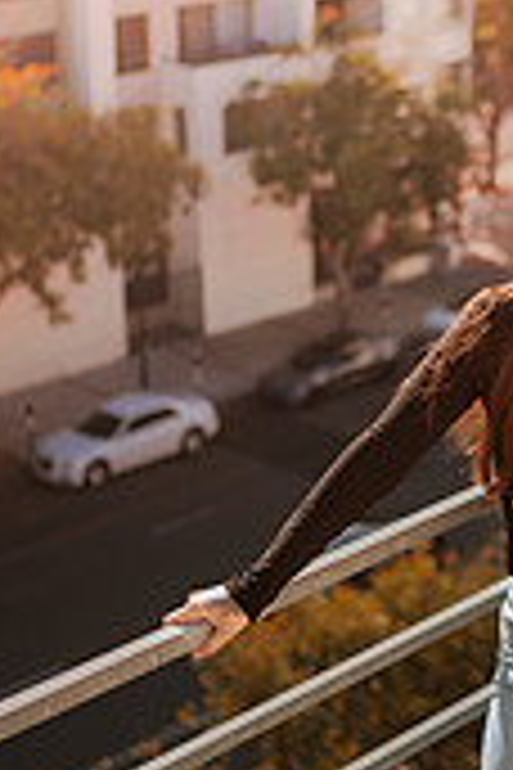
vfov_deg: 22.1
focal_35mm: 92
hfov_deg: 14.5
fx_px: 1966
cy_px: 329
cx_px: 567
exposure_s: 1/4000
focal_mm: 35
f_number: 1.8
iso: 50
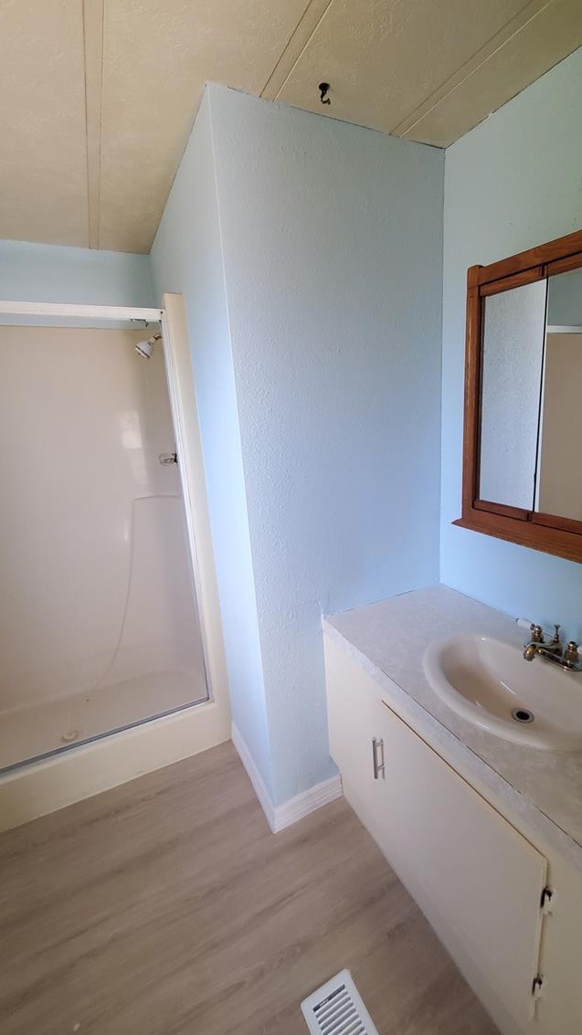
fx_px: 412
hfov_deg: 70.2
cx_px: 332
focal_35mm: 15
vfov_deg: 103.0
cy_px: 504
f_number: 2.2
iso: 320
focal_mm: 1.8
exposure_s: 1/60
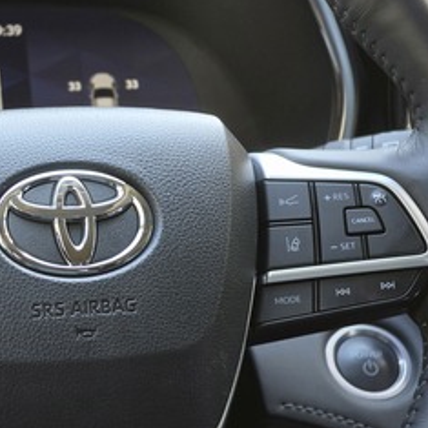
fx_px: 2546
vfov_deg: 9.6
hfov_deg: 9.6
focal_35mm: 182
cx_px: 55
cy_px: 219
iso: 400
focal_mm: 18.6
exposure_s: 1/120
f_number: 2.9
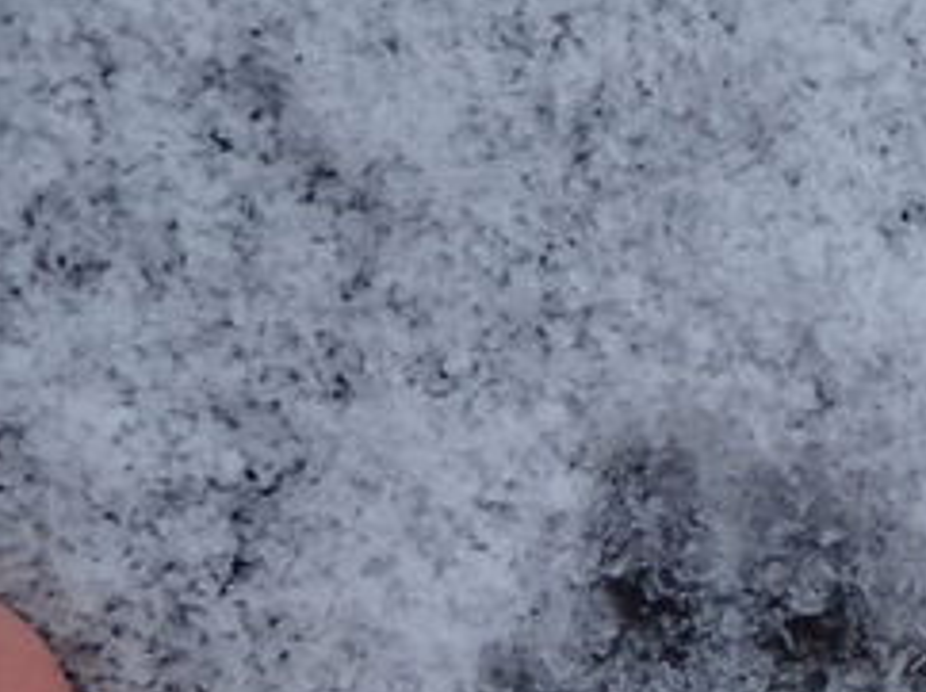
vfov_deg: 13.2
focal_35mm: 110
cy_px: 740
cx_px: 716
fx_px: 2940
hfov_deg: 17.8
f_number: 2.7
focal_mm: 6.86
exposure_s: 1/80
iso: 125
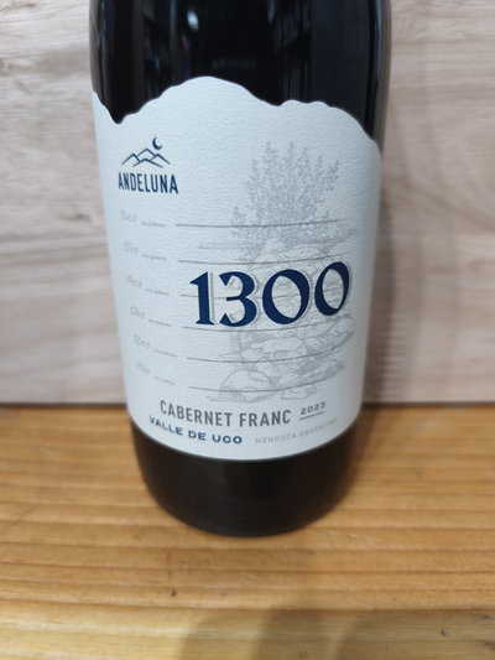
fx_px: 438
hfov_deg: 58.9
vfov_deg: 73.9
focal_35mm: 23
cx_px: 248
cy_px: 330
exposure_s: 1/50
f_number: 1.65
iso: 800
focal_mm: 6.14
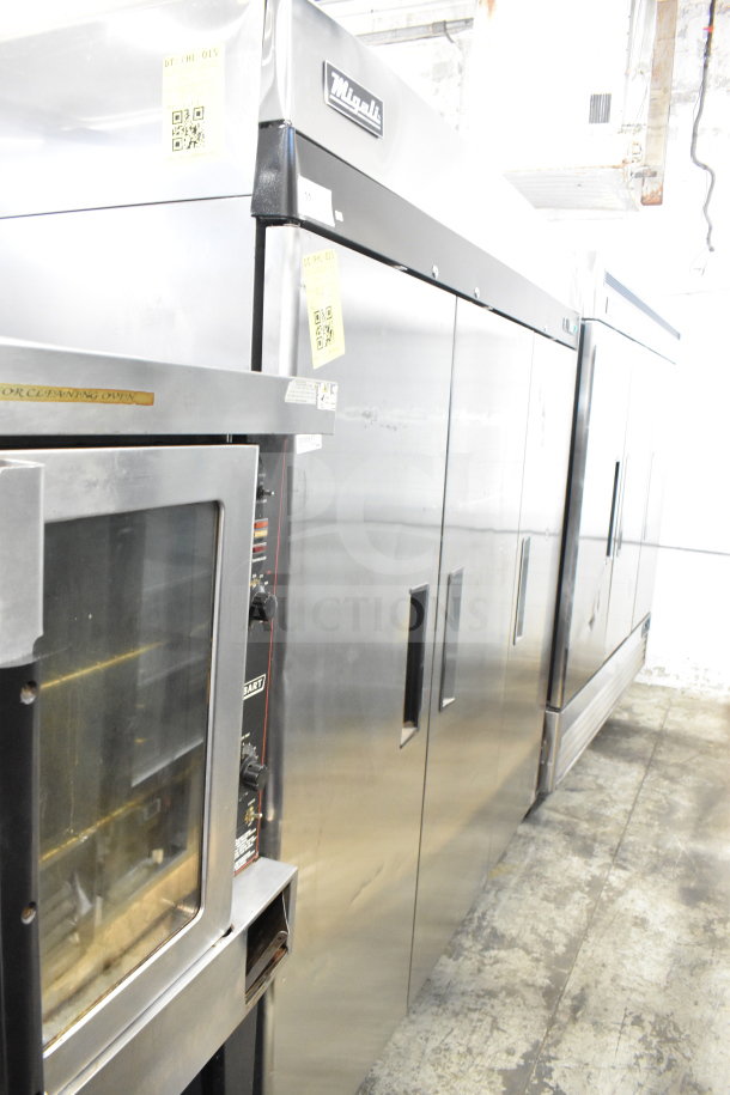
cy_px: 548
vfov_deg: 67.4
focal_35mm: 27
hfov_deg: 47.9
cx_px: 365
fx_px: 821
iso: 6400
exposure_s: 1/125
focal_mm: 18
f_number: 5.6
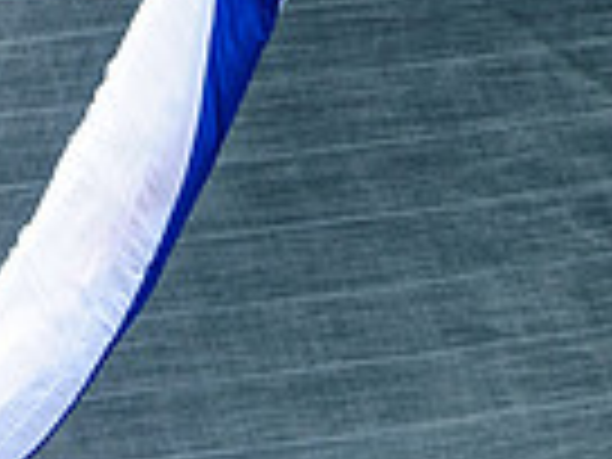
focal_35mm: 1918
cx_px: 38
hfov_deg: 1.0
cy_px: 654
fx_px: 33910
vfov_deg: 0.8
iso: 640
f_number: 4
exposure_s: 1/1000
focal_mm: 400
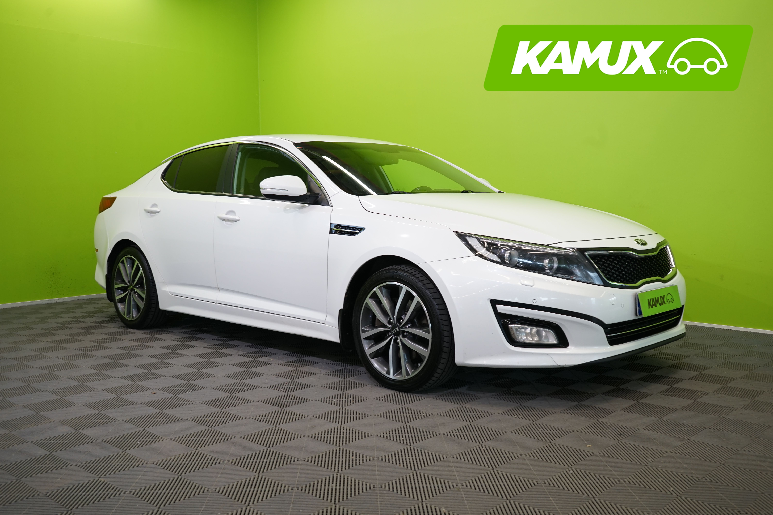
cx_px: 386
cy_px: 258
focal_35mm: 34
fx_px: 730
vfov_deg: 38.9
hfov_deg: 55.8
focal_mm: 34
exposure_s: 1/40
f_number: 6.3
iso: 500
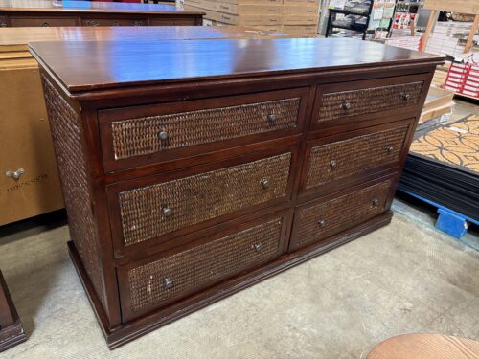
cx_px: 240
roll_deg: -4.3
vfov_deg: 53.1
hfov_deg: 67.3
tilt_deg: -28.0
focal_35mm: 26
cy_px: 180
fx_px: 360
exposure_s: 1/40
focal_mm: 5.96
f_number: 1.6
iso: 400
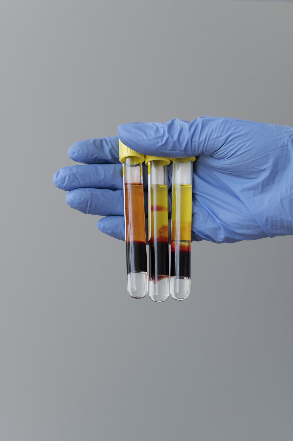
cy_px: 220
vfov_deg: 39.6
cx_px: 146
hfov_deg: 27.0
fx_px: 611
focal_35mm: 50
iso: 640
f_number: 5
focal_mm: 50
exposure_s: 1/250
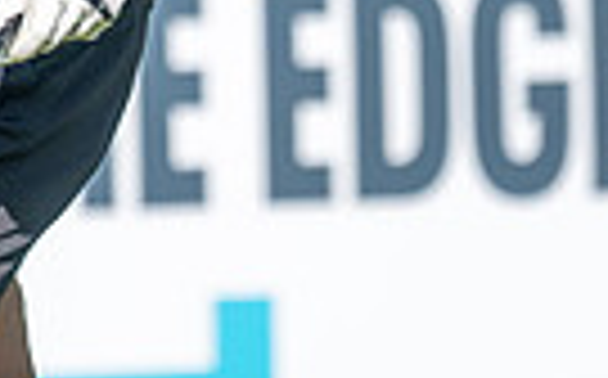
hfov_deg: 1.1
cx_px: -216
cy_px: -378
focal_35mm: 1967
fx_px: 32553
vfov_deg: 0.7
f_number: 5
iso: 200
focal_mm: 300
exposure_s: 1/1250
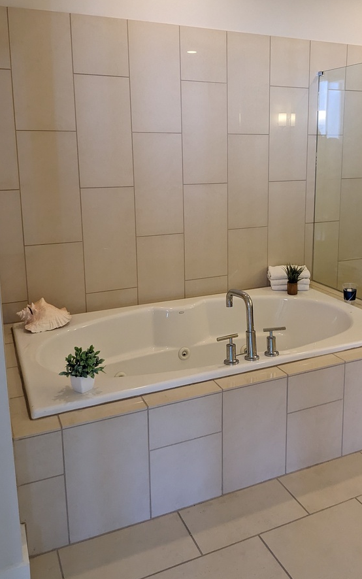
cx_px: 253
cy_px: 235
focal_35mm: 31
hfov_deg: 39.9
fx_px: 489
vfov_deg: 60.8
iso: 354
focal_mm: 4.53
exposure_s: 1/120
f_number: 1.7
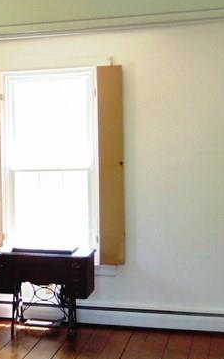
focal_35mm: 76
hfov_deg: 15.6
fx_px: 743
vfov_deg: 27.1
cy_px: 197
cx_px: -128
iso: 160
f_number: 3
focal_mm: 4.5
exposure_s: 1/30
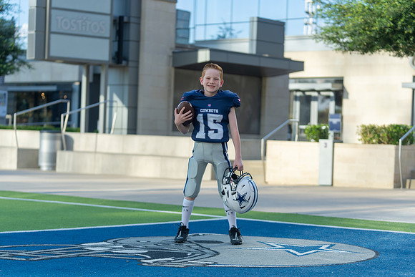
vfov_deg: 16.9
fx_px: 934
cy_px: 138
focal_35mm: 81
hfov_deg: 25.1
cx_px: 208
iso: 100
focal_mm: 81
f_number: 2.8
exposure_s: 1/500
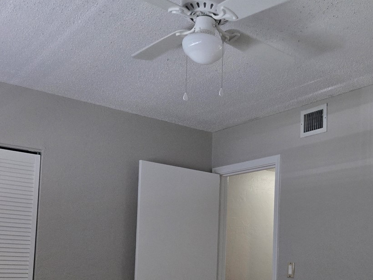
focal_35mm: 45
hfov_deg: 41.1
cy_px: 242
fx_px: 485
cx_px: 269
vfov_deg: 31.0
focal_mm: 5.4
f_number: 1.8
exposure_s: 1/120
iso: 500
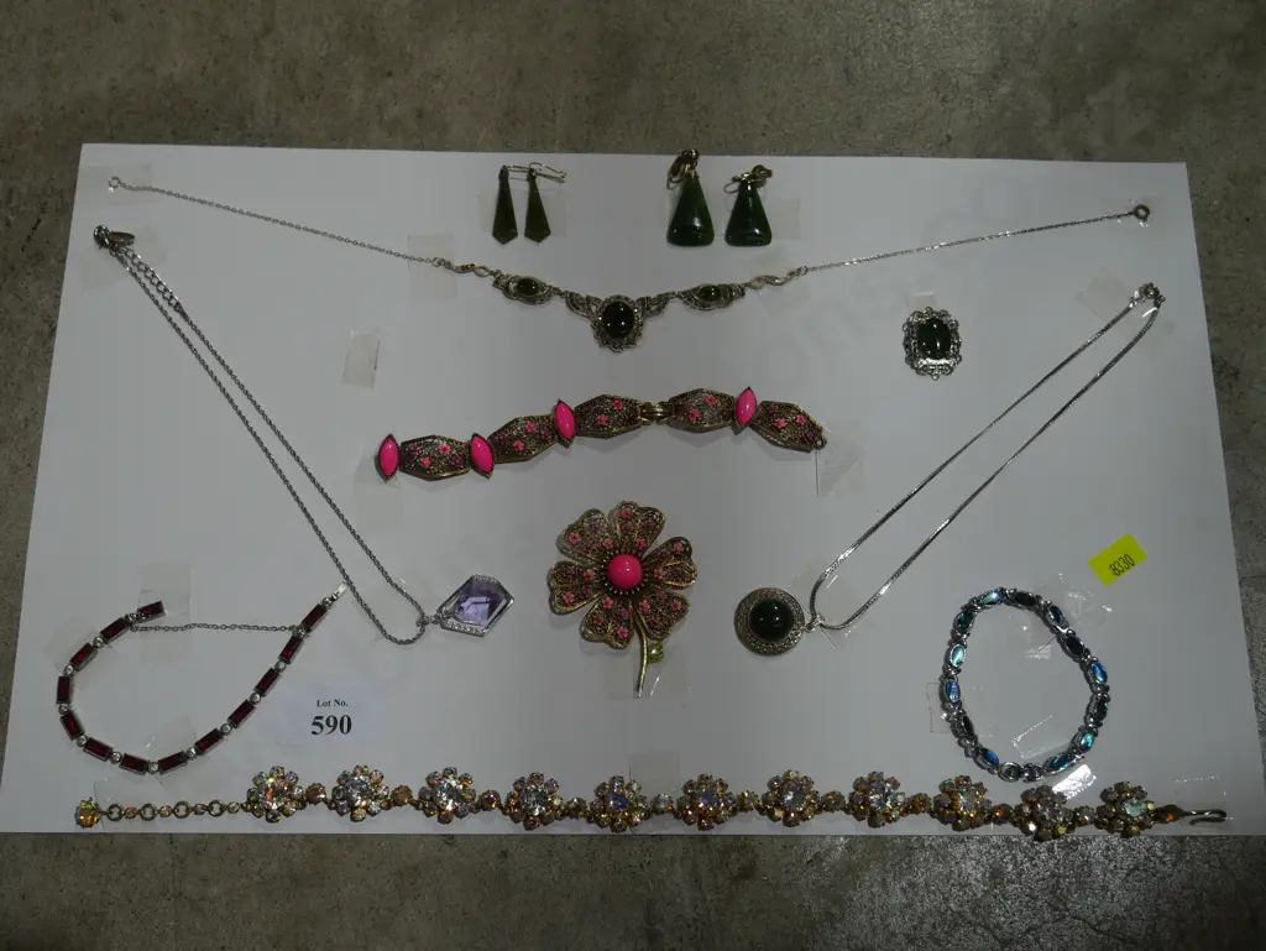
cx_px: 633
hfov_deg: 46.8
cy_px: 476
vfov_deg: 36.0
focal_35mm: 40
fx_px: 1464
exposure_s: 1/125
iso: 200
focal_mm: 20
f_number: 4.5
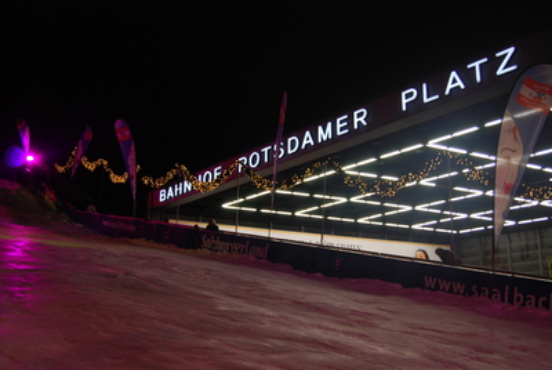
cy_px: 185
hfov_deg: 49.5
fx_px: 599
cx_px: 276
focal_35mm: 39
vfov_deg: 34.3
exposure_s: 1/20
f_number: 4.2
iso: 400
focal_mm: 26
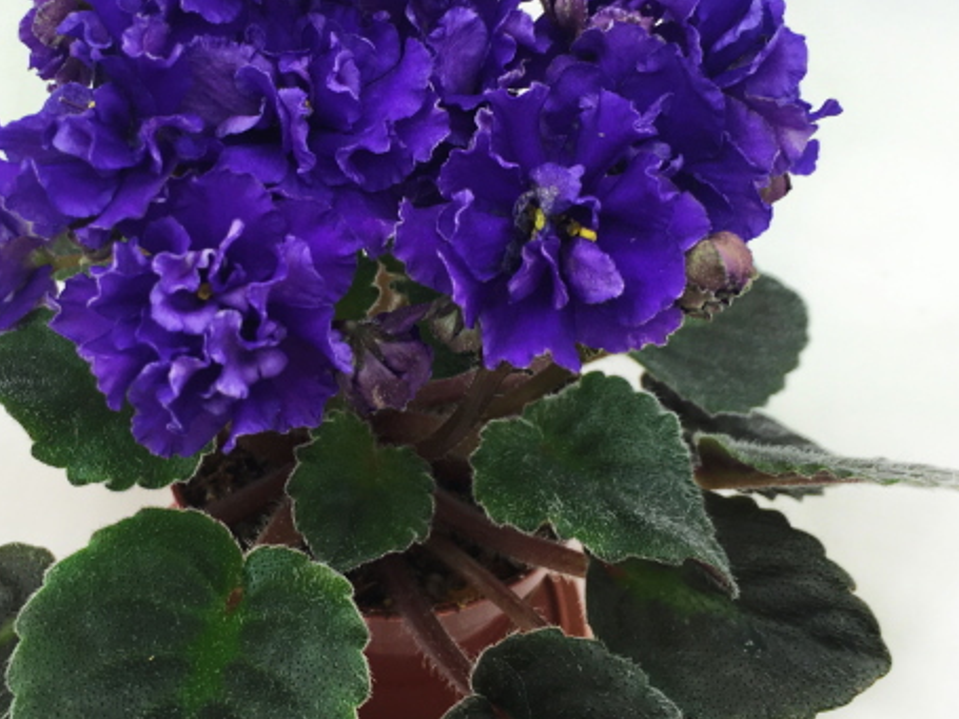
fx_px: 1413
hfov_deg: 37.3
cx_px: 356
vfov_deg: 28.5
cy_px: 289
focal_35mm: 51
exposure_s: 1/100
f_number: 2.2
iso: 40
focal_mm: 4.15
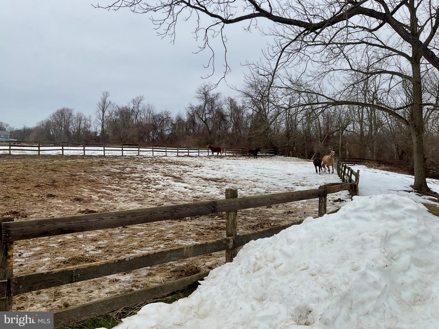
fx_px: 368
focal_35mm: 29
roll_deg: -0.9
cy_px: 164
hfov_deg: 61.7
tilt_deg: -1.7
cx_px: 220
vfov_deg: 48.2
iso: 16
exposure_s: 1/2058
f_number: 1.8
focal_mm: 3
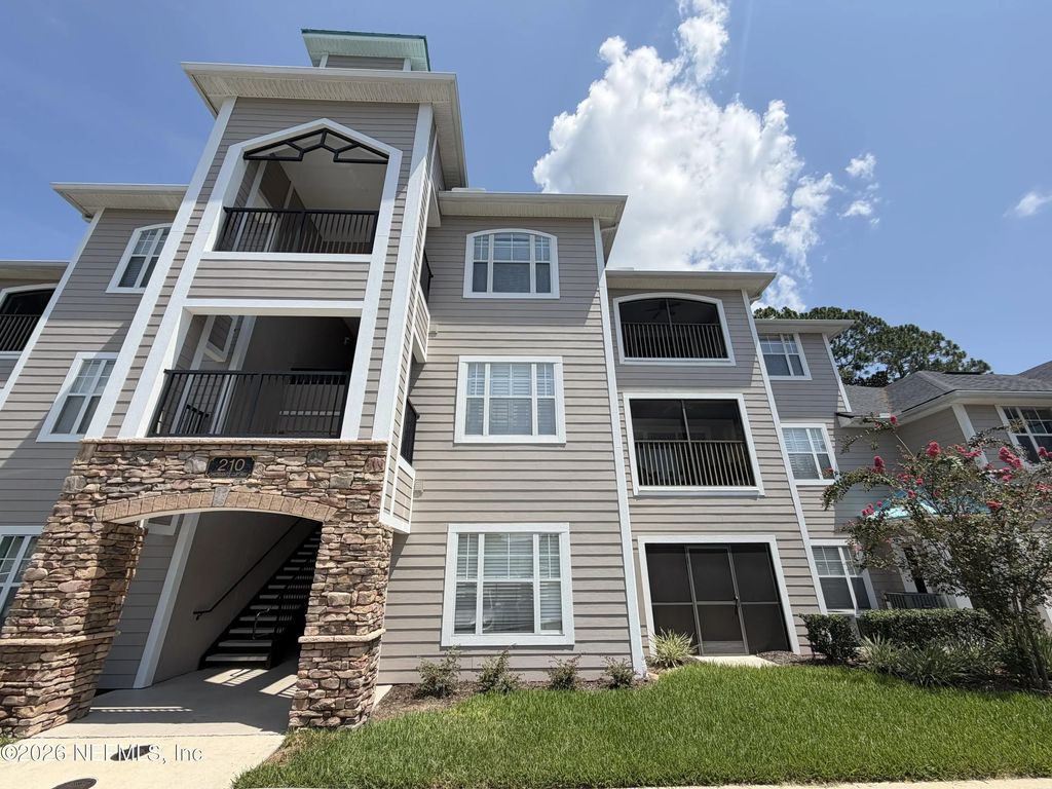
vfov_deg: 85.7
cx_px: 526
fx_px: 425
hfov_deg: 102.1
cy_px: 394
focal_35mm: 14
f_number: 2.2
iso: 20
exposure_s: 1/809
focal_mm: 2.22
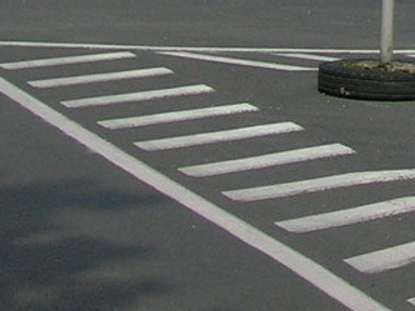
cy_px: -357
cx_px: 706
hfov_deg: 11.3
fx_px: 1966
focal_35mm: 164
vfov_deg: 8.5
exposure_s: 1/470
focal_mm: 5.7
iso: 50
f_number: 4.9
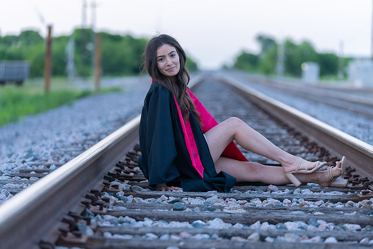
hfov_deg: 15.6
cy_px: 124
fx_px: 1358
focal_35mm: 131
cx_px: 186
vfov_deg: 10.5
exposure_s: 1/320
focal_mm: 131
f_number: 3.2
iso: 1600
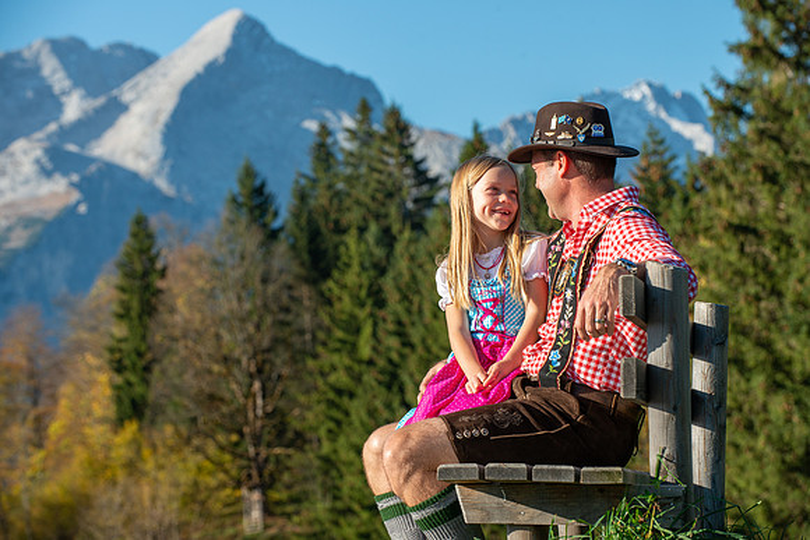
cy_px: 270
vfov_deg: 10.2
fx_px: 3038
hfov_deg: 15.2
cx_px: 405
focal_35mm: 135
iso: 100
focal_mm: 135
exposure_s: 1/320
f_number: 9
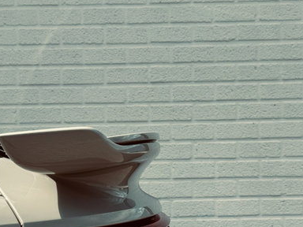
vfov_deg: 15.3
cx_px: 46
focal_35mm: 96
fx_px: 840
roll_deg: +0.2
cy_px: 193
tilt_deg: -1.2
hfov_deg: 20.1
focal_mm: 6.76
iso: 64
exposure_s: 1/4310
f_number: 1.78
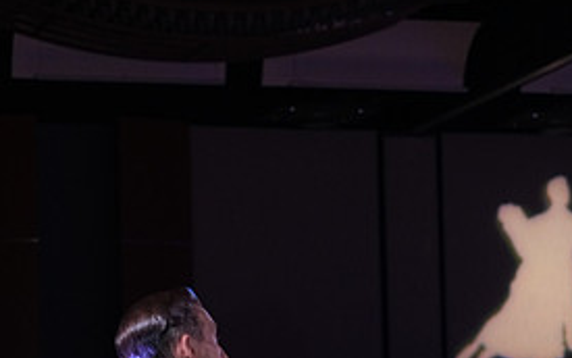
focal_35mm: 159
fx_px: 2479
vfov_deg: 8.1
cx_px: 400
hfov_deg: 13.1
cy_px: 527
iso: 2500
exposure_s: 1/250
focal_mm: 74
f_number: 5
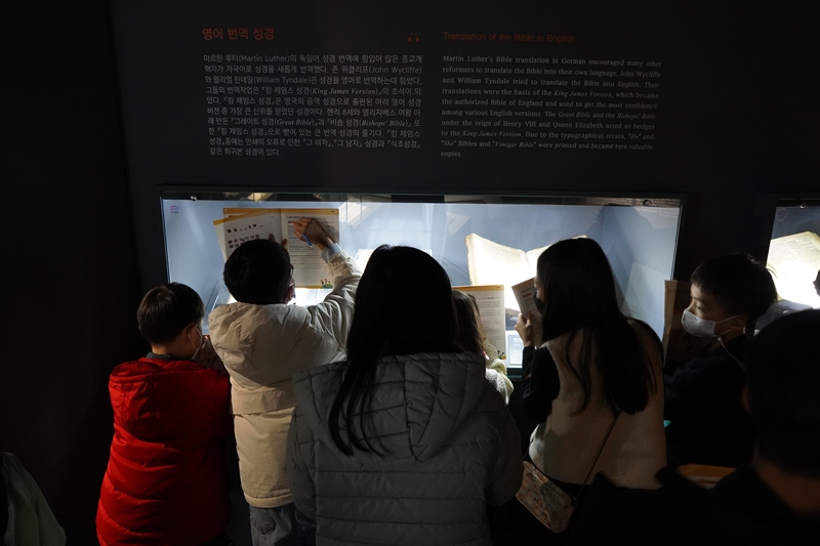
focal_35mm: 24
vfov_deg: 53.1
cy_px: 273
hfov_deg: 73.8
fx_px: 547
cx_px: 410
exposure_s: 1/60
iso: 4000
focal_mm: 24
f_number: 4
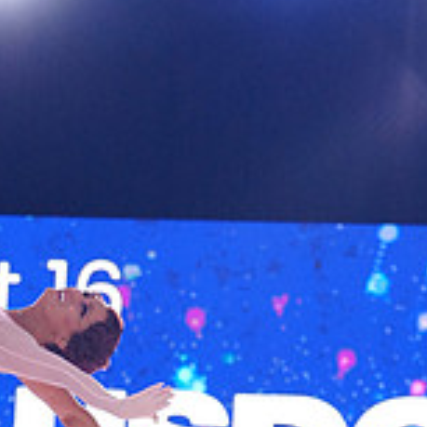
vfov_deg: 6.2
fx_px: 3908
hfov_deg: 6.2
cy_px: 653
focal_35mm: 280
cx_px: -91
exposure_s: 1/400
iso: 2000
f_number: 2.8
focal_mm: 87
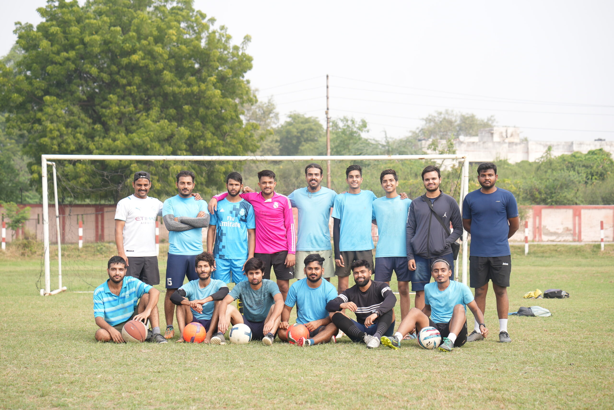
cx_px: 307
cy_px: 205
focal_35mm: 85
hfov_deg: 23.9
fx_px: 1450
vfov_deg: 16.1
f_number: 4
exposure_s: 1/800
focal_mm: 85
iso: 320
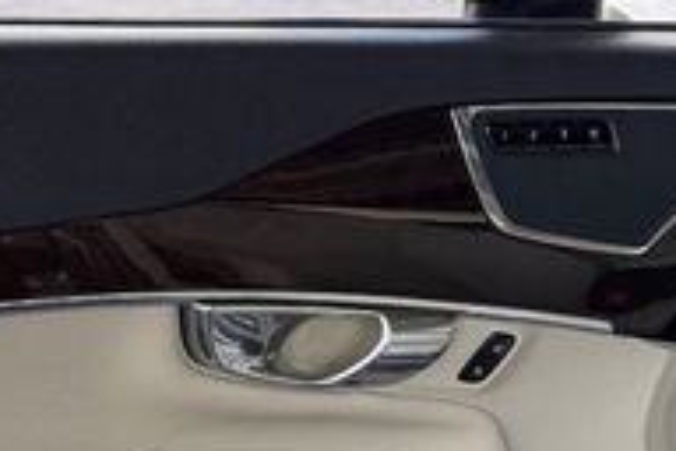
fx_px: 1558
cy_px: 469
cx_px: 14
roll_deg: +0.0
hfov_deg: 23.5
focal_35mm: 83
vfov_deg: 16.1
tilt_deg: -28.1
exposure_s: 1/202
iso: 125
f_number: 1.78
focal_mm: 6.76
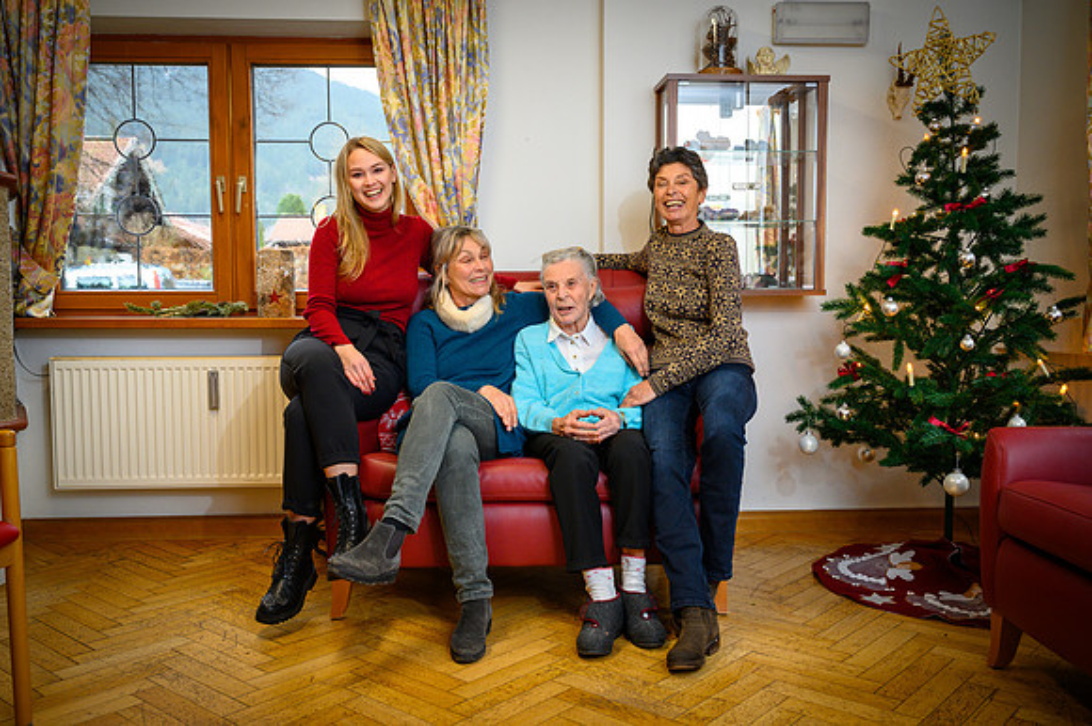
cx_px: 546
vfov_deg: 41.7
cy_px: 363
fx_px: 955
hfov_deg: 59.5
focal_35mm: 32
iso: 800
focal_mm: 31.5
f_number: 4
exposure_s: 1/100
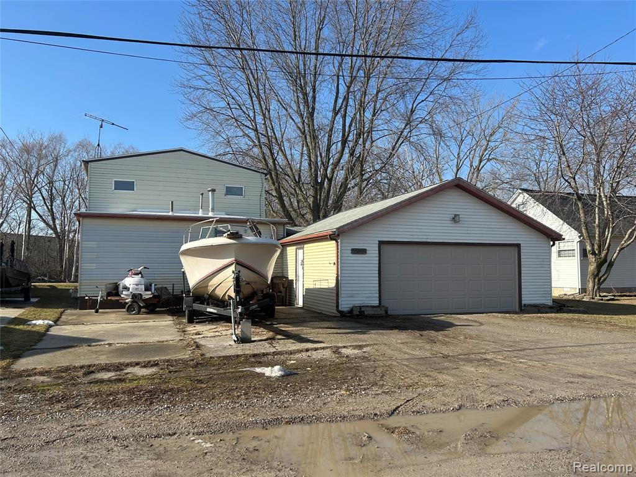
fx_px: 478
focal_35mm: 26
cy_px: 238
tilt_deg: +2.4
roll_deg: +0.4
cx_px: 318
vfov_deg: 53.1
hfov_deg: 67.3
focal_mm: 5.7
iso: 50
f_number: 1.5
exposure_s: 1/2994
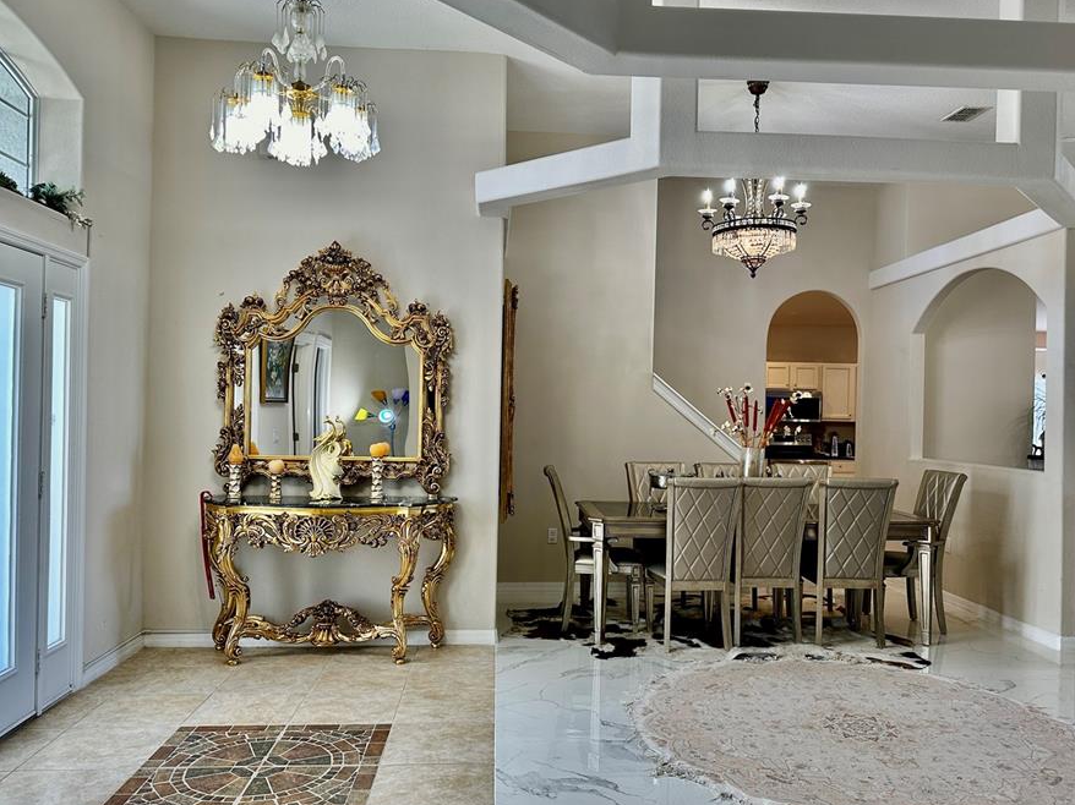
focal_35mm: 28
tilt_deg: -0.1
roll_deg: -1.9
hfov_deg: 63.4
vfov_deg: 49.7
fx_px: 869
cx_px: 567
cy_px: 426
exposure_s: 1/120
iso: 125
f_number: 1.78
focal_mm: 6.86
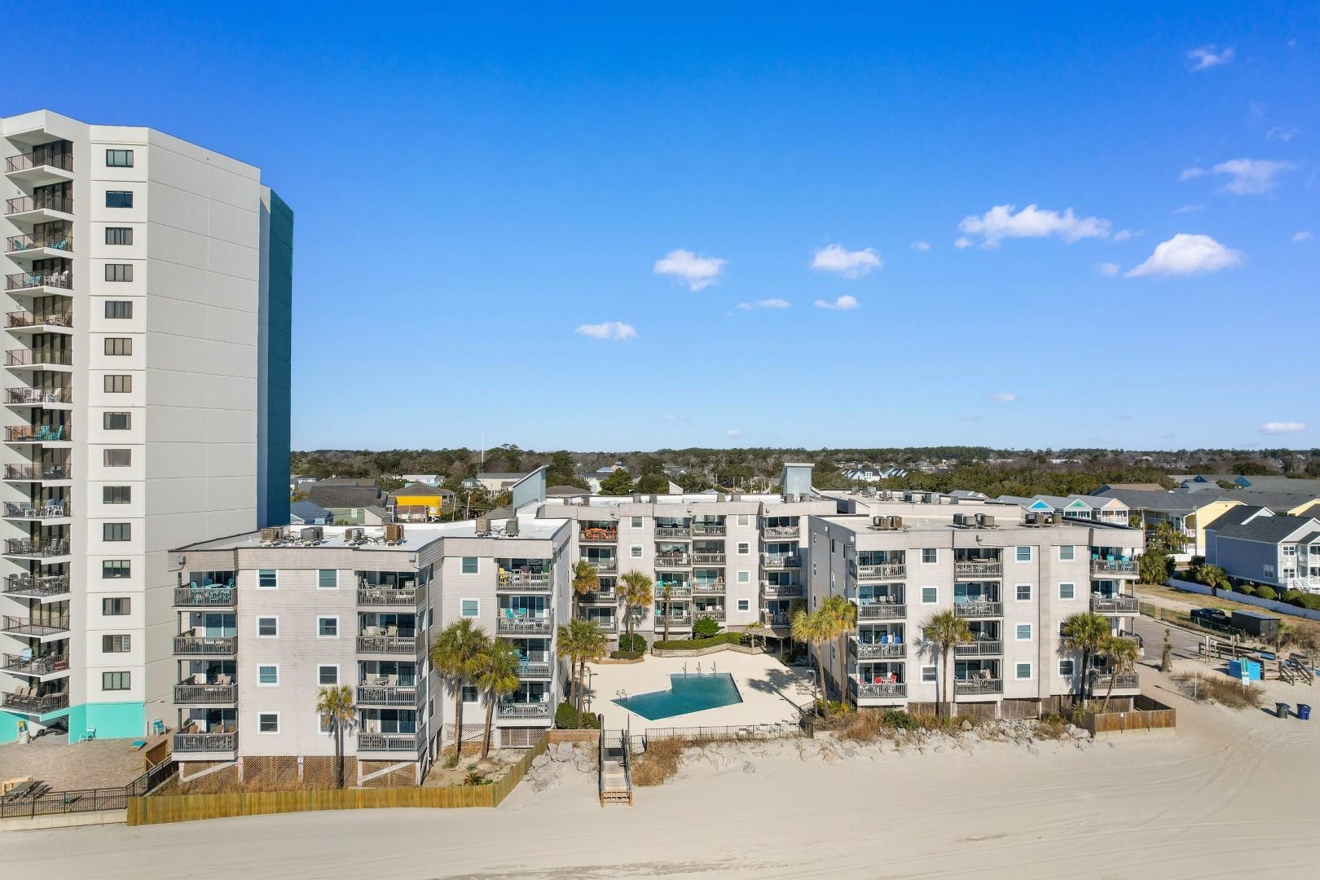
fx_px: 807
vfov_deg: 57.2
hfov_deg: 78.6
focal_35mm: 22
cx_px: 660
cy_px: 440
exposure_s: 1/1250
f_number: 2.8
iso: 130
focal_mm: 8.38
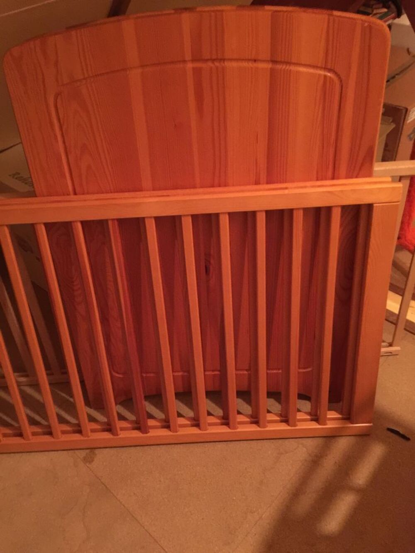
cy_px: 276
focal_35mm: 29
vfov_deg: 61.7
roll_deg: +4.2
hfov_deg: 48.2
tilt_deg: -43.1
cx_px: 208
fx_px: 463
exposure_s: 1/4
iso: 160
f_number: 2.2
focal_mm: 4.15
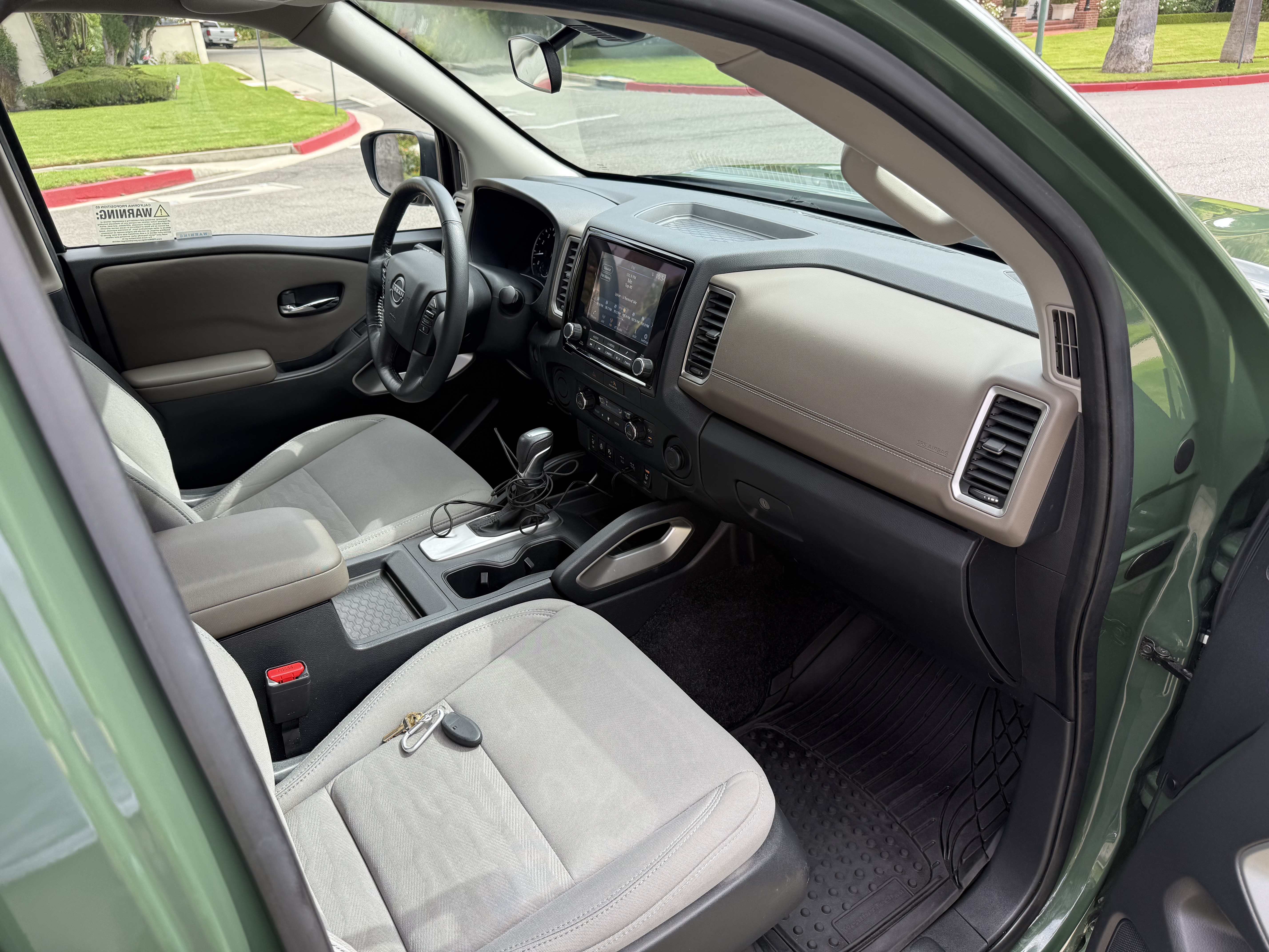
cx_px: 634
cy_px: 476
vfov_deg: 56.8
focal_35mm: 24
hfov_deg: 71.6
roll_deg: +4.5
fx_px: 880
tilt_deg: -26.0
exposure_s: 1/593
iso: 80
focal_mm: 6.76
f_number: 1.78
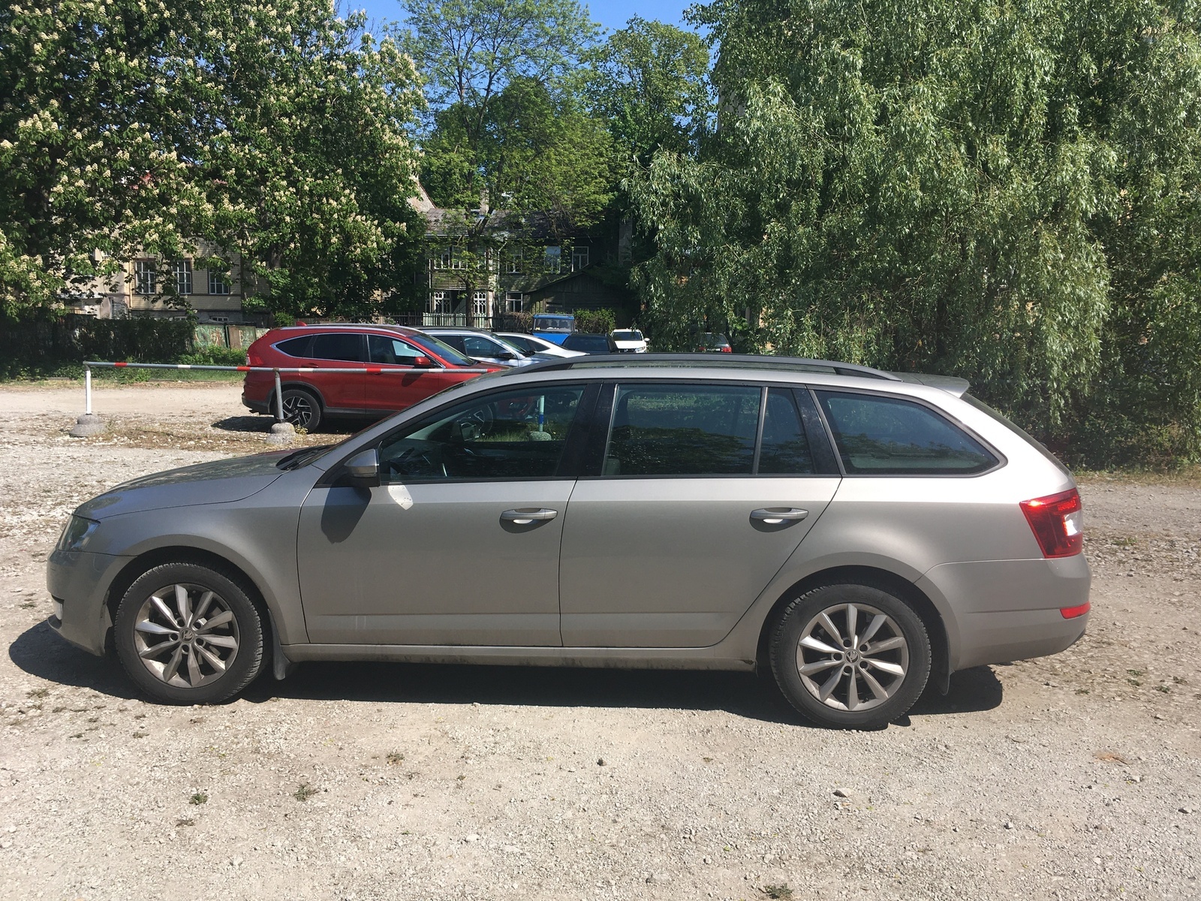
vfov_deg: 48.2
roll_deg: -2.6
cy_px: 450
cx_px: 600
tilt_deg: -6.9
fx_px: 1006
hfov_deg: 61.7
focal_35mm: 29
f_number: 2.2
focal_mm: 4.15
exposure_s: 1/1425
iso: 25
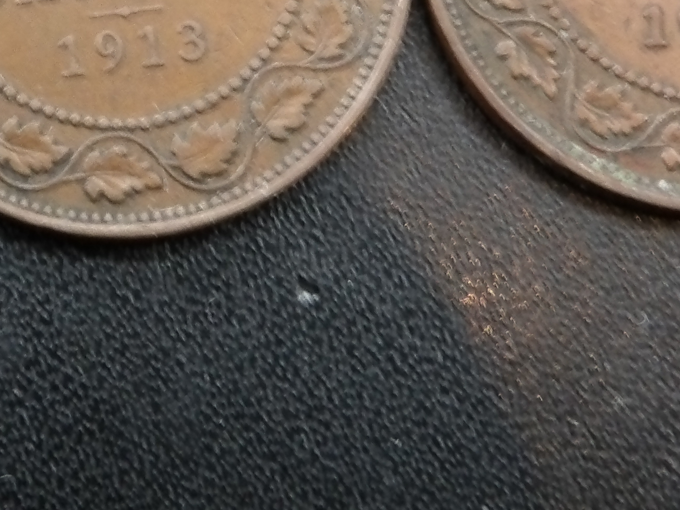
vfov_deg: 13.4
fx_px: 2122
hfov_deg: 17.9
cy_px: -70
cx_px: 74
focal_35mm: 108
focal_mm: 6.2
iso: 314
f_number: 4.5
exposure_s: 1/15
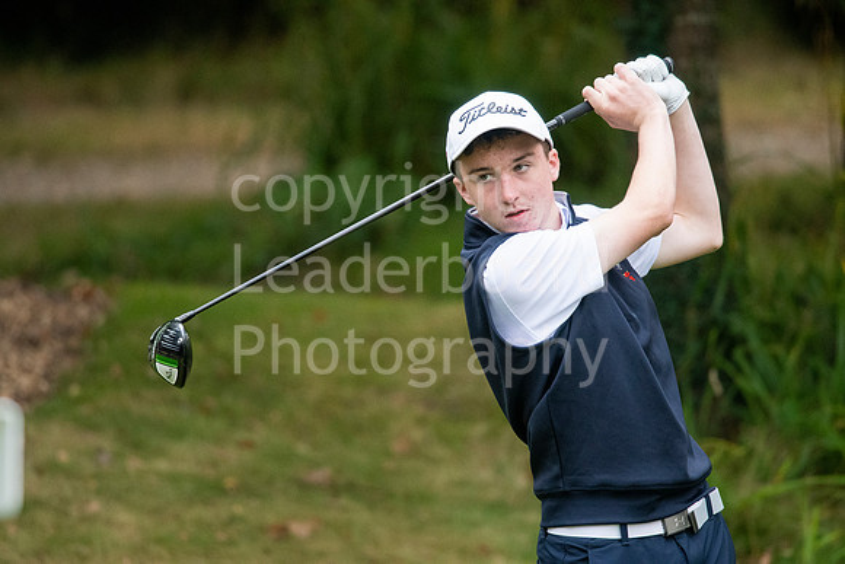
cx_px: 422
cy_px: 282
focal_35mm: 450
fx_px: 10564
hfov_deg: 4.6
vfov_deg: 3.1
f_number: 4
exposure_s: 1/1000
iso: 3200
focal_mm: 300
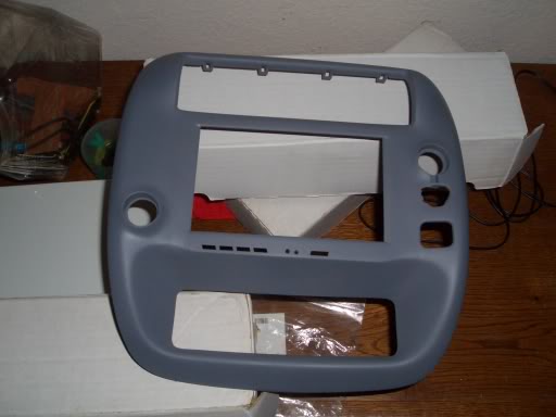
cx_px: 278
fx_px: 578
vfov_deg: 39.7
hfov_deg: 51.4
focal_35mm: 36
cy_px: 208
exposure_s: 1/40
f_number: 4
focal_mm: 4.8
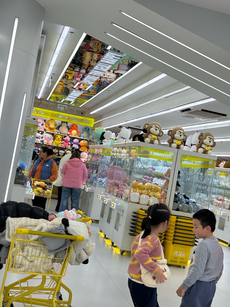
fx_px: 461
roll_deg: -11.0
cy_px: 154
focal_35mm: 52
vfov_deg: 36.8
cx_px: 115
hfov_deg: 28.0
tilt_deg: +1.6
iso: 32
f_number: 1.6
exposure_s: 1/394
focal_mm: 5.96
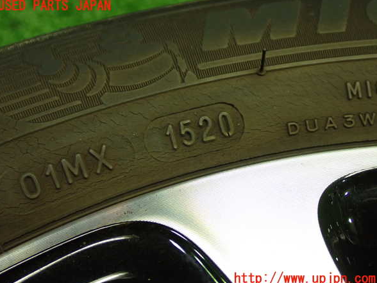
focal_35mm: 48
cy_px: 142
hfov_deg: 39.7
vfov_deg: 30.3
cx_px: 187
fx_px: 523
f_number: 3.1
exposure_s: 1/50
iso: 400
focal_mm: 8.4
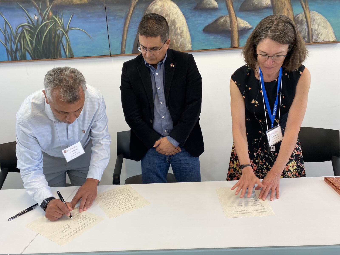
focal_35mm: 26
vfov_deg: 53.1
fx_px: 255
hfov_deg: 67.3
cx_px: 170
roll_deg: +3.9
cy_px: 128
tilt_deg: -11.4
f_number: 1.8
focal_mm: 4.25
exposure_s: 1/60
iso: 64
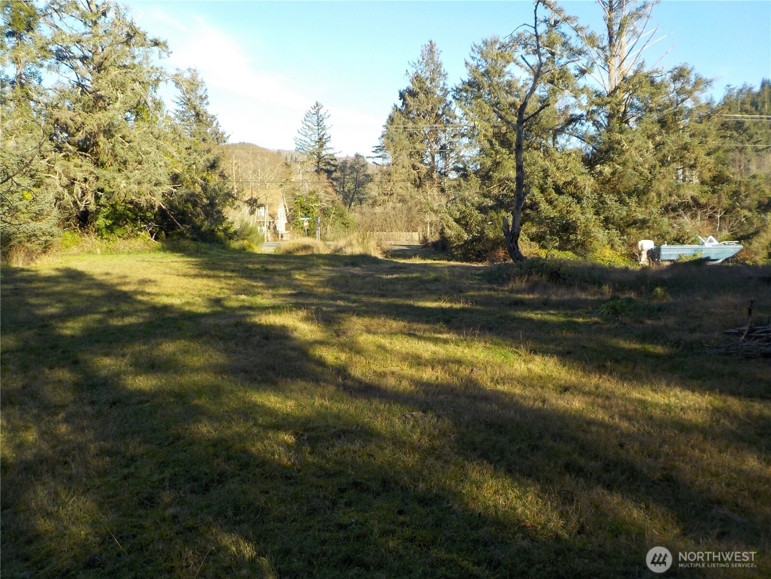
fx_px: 668
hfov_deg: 60.0
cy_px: 290
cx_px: 386
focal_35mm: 30
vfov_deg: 46.8
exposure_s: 1/500
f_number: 3.3
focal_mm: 4.1
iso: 125
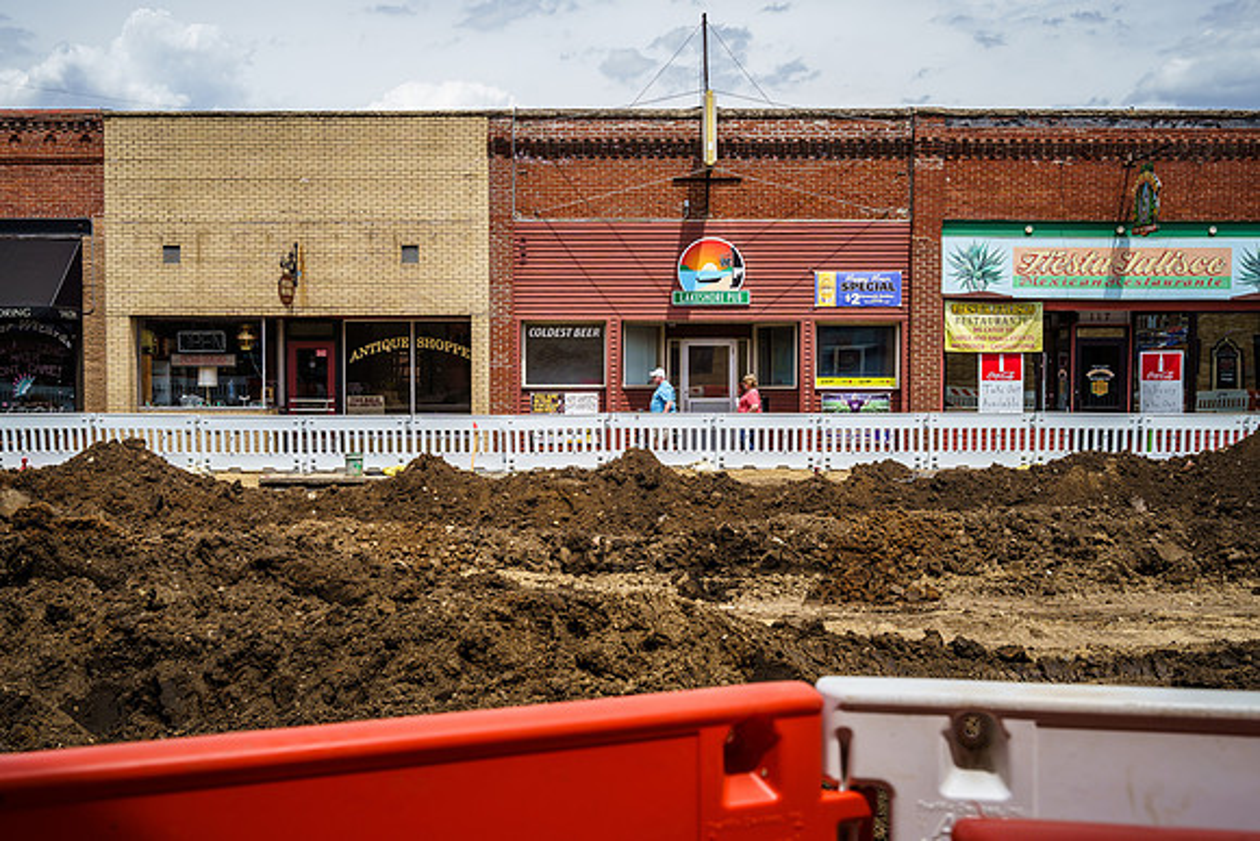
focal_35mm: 37
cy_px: 420
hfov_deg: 51.3
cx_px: 630
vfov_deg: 35.6
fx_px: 1311
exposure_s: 1/800
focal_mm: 36.7
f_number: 6.3
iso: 200
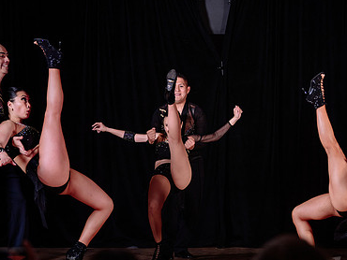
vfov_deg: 10.9
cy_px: 139
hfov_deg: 14.5
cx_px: 249
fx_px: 1364
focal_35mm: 136
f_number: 3.2
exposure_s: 1/200
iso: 400
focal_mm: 75
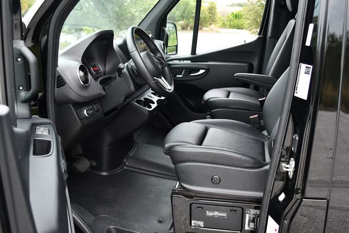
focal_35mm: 36
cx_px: 174
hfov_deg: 53.1
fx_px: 349
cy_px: 116
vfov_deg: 36.9
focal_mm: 18
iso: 640
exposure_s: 1/250
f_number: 3.5
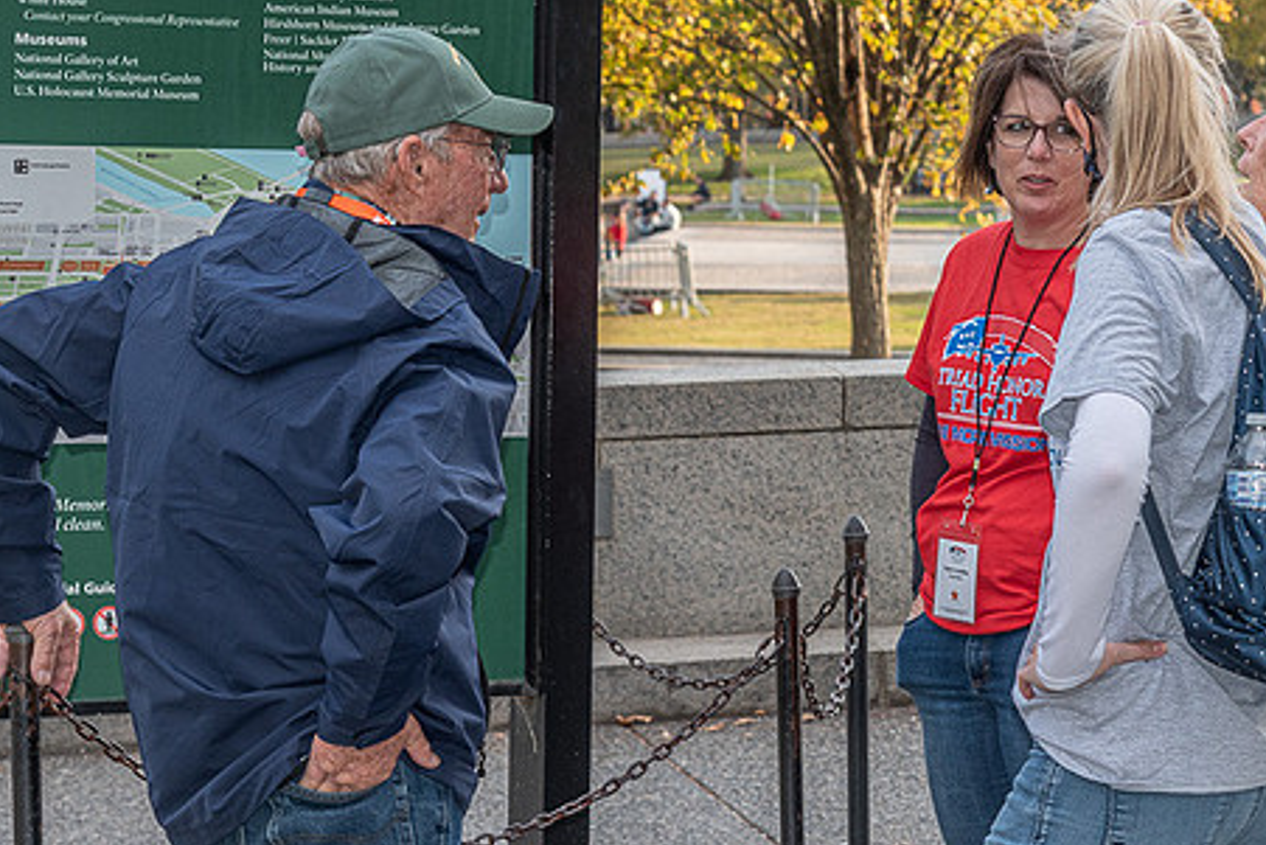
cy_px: 265
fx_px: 4221
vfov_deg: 11.4
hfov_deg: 16.9
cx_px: 989
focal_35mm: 120
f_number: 7.1
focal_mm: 70
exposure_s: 1/250
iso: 500
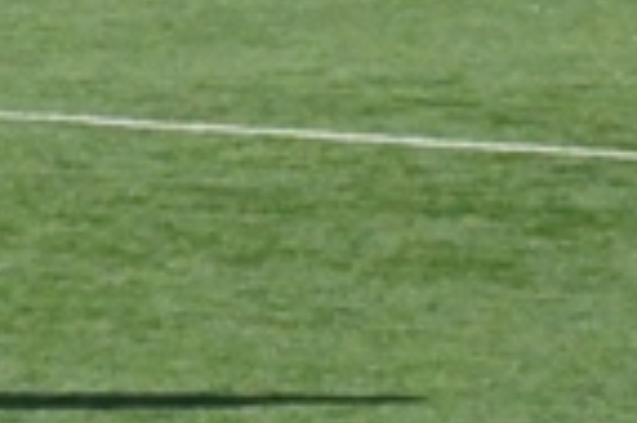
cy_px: -243
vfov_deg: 2.3
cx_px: -343
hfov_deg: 3.4
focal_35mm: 605
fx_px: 10693
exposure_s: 1/6400
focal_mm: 90
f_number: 20
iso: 20000
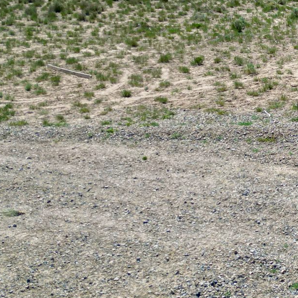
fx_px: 692
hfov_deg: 22.4
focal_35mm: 71
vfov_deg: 23.6
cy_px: 22
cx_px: 361
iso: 100
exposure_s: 1/3200
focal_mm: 6.72
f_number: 1.7
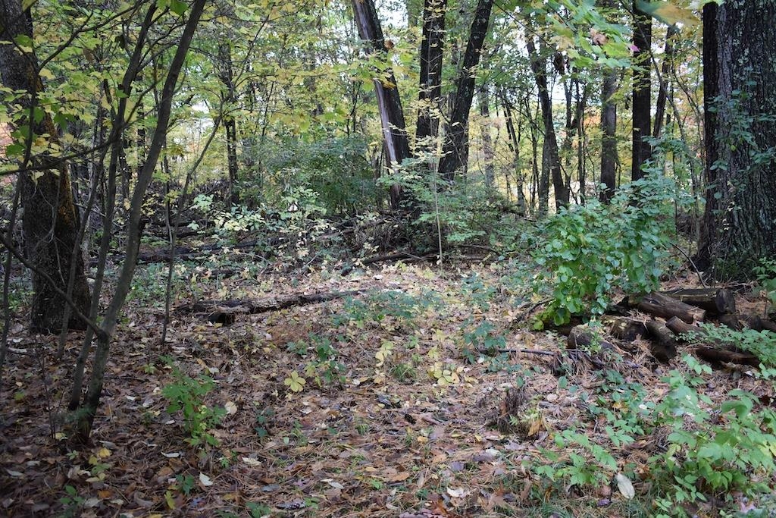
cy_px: 259
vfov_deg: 41.7
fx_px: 679
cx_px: 388
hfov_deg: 59.5
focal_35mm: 32
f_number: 3.8
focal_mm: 21
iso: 800
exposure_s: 1/160
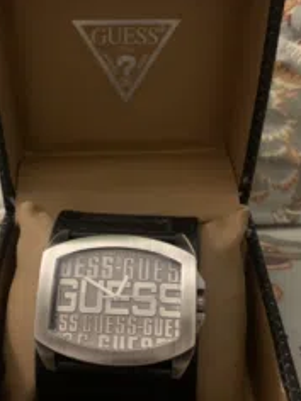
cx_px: 131
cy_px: 197
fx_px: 510
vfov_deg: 42.9
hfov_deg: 32.8
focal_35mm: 44
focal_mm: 4.25
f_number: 1.8
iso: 800
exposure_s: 1/25
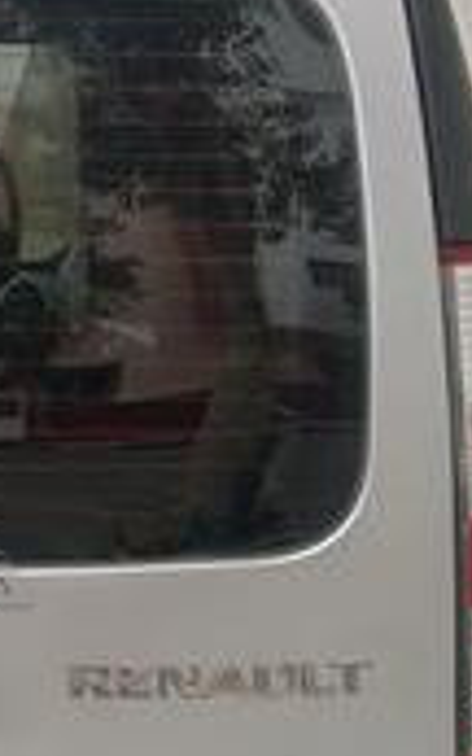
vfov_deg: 14.0
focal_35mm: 149
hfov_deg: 8.5
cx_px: -354
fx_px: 3069
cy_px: 516
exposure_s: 1/258
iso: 111
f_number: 1.8
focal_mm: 4.04
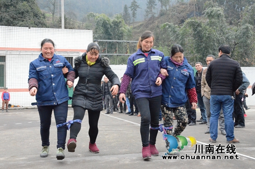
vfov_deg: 32.9
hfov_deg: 48.0
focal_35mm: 40
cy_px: 84
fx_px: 286
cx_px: 128
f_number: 14
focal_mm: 27
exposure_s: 1/800
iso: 6400
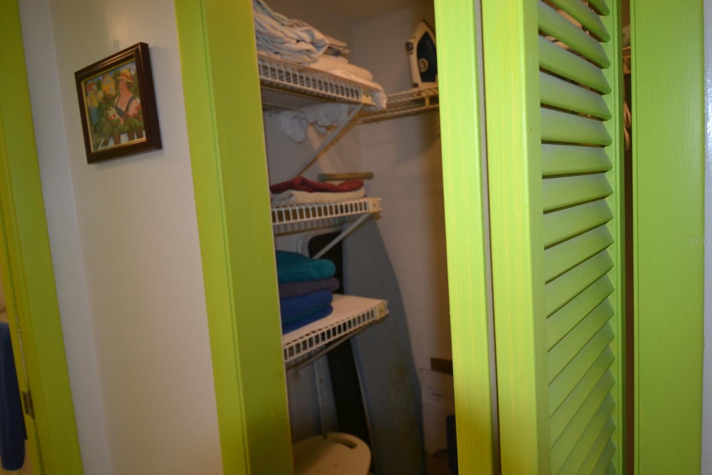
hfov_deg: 78.6
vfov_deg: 57.2
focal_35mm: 22
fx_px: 435
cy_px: 241
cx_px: 357
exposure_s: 1/60
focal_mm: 14
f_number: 4
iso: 640
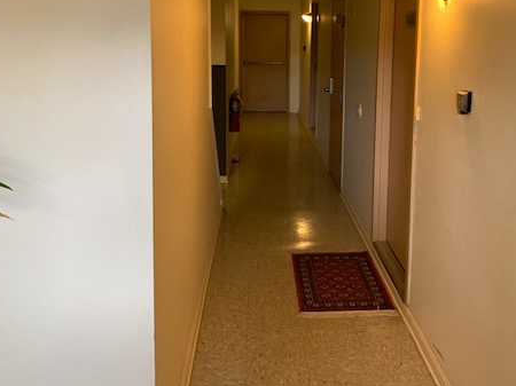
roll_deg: -2.0
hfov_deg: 49.9
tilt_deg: -5.8
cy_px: 113
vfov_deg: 38.0
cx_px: 303
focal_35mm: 37
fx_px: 551
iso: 250
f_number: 1.8
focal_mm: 4.25
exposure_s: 1/40
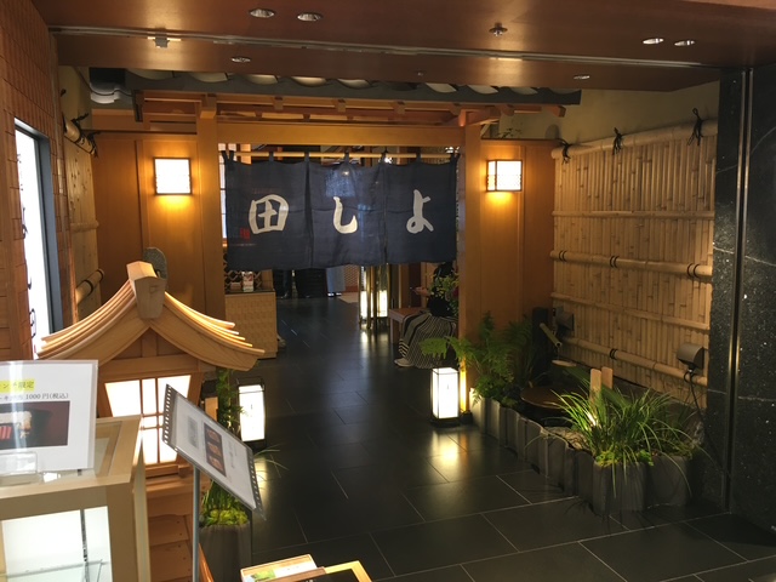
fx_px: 650
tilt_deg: -7.7
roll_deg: +0.8
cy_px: 291
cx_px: 388
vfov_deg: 48.2
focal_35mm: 29
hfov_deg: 61.7
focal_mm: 4.15
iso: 80
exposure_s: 1/30
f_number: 2.2
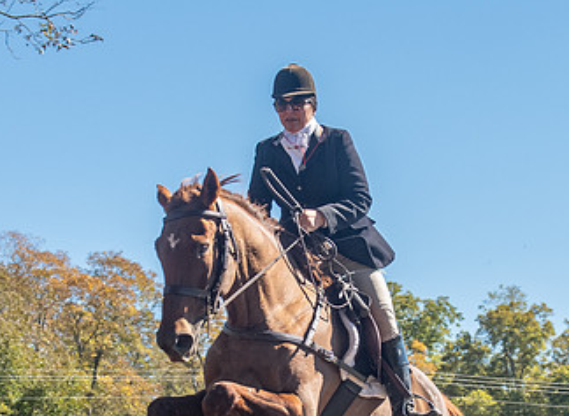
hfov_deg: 18.5
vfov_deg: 13.5
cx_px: 286
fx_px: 1743
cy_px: 357
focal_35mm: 107
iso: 400
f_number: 4
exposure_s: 1/320
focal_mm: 32
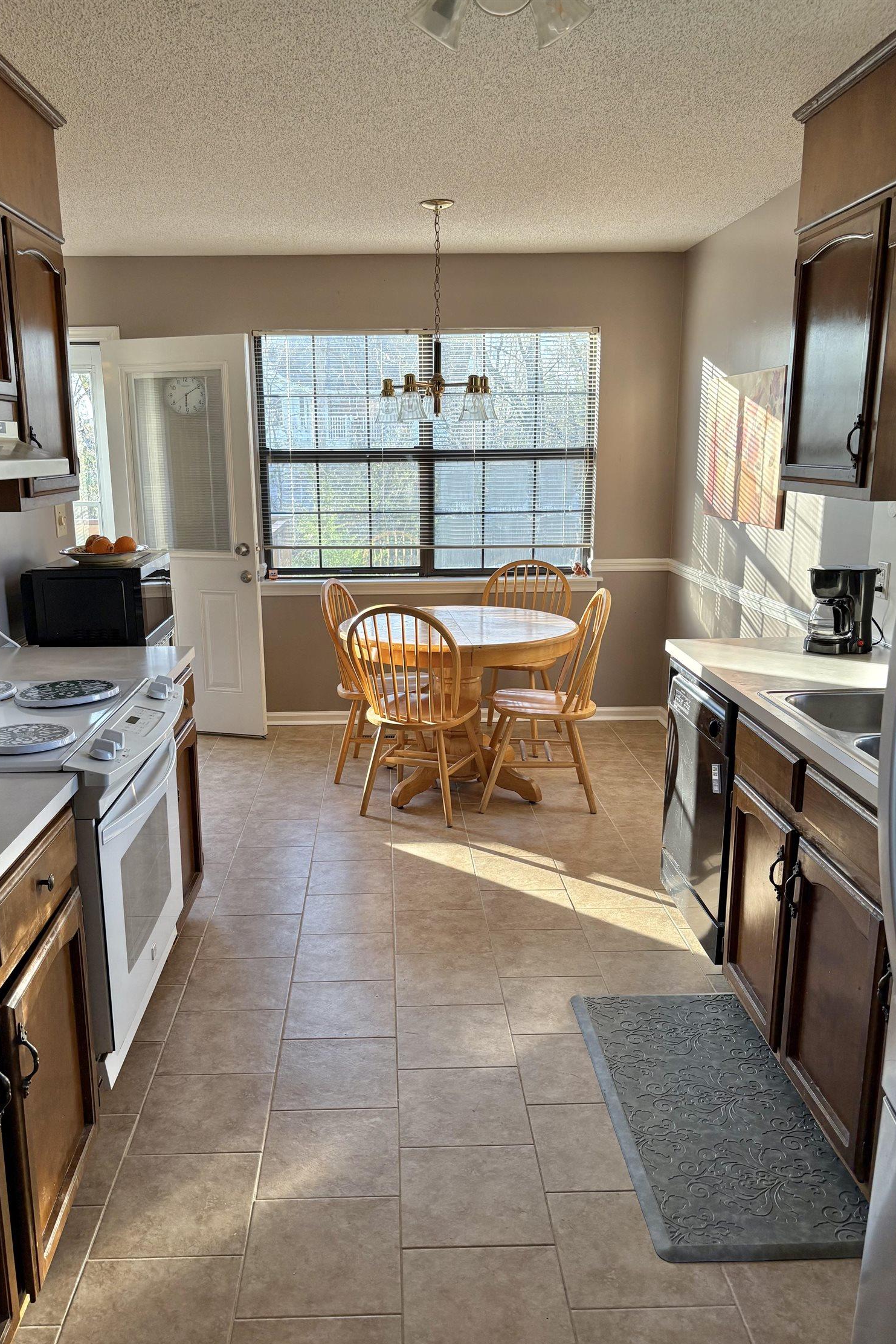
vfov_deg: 65.5
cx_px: 408
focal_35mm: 28
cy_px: 693
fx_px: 1045
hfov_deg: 46.3
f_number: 1.6
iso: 125
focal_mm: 5.96
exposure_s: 1/121
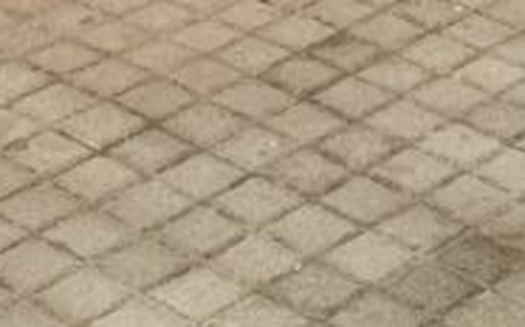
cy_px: -451
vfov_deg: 8.0
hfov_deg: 13.8
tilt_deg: -12.4
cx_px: 325
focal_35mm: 152
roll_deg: -1.5
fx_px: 2173
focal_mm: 4.25
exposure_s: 1/50
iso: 400
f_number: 1.8
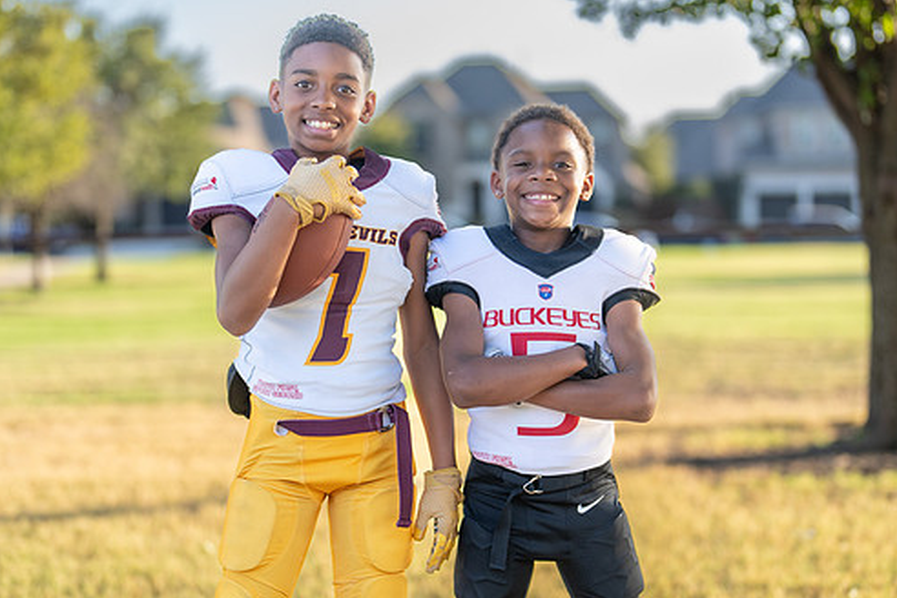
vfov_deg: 19.2
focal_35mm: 71
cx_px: 444
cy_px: 351
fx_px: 1769
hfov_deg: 28.5
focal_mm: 50
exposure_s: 1/1000
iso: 100
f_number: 1.2
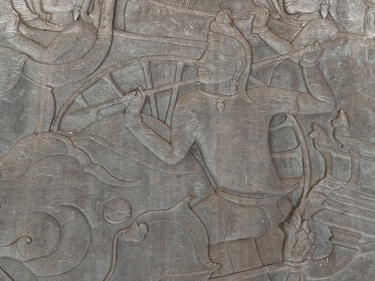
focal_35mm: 77
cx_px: 188
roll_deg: +0.8
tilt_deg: +23.6
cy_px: 140
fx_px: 834
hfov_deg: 25.3
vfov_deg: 19.1
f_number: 2.8
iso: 200
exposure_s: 1/76
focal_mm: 9
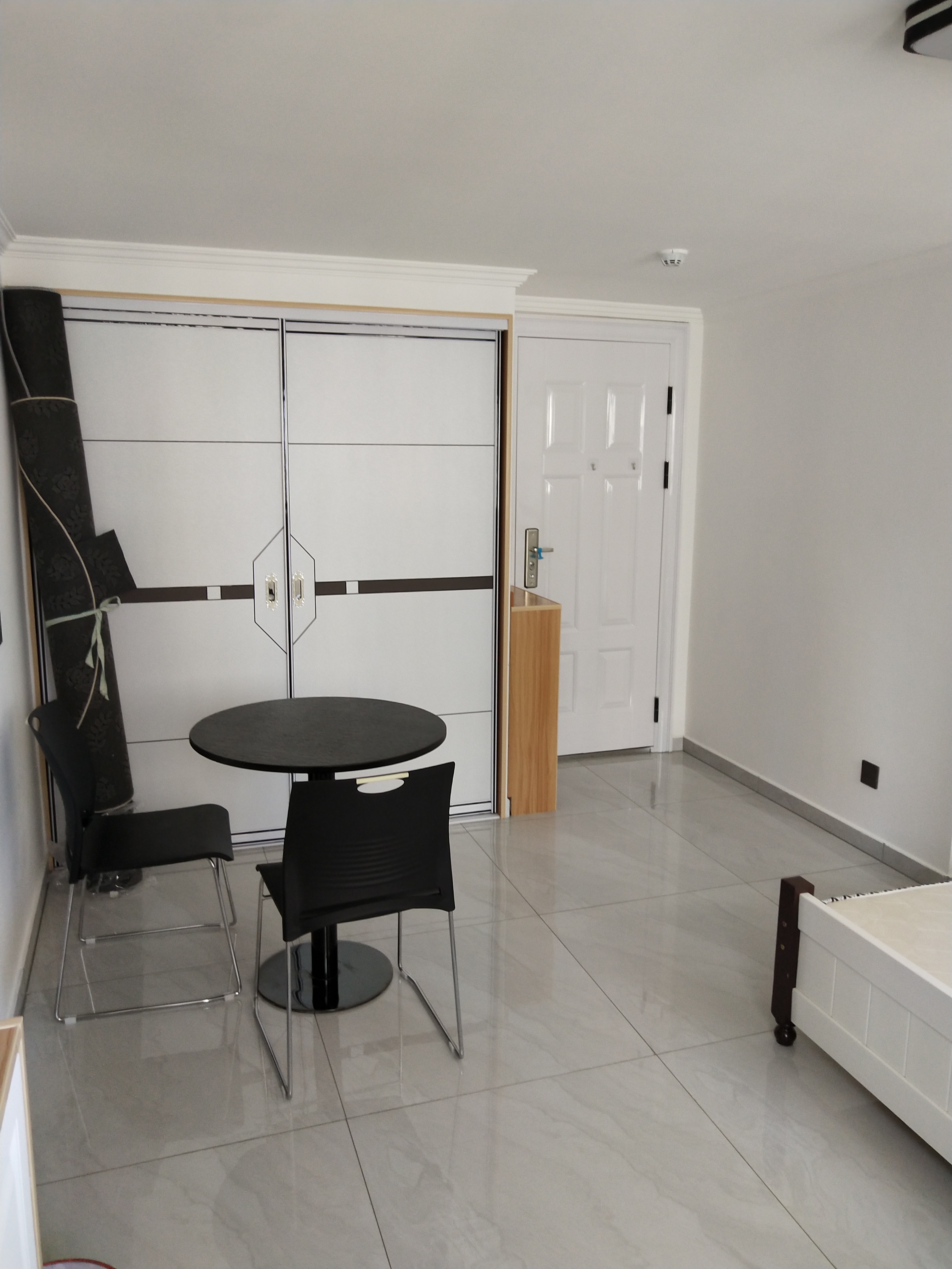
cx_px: 476
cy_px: 634
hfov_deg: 46.8
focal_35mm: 30
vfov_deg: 60.0
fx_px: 1100
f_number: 1.8
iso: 193
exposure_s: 1/50
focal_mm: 3.95
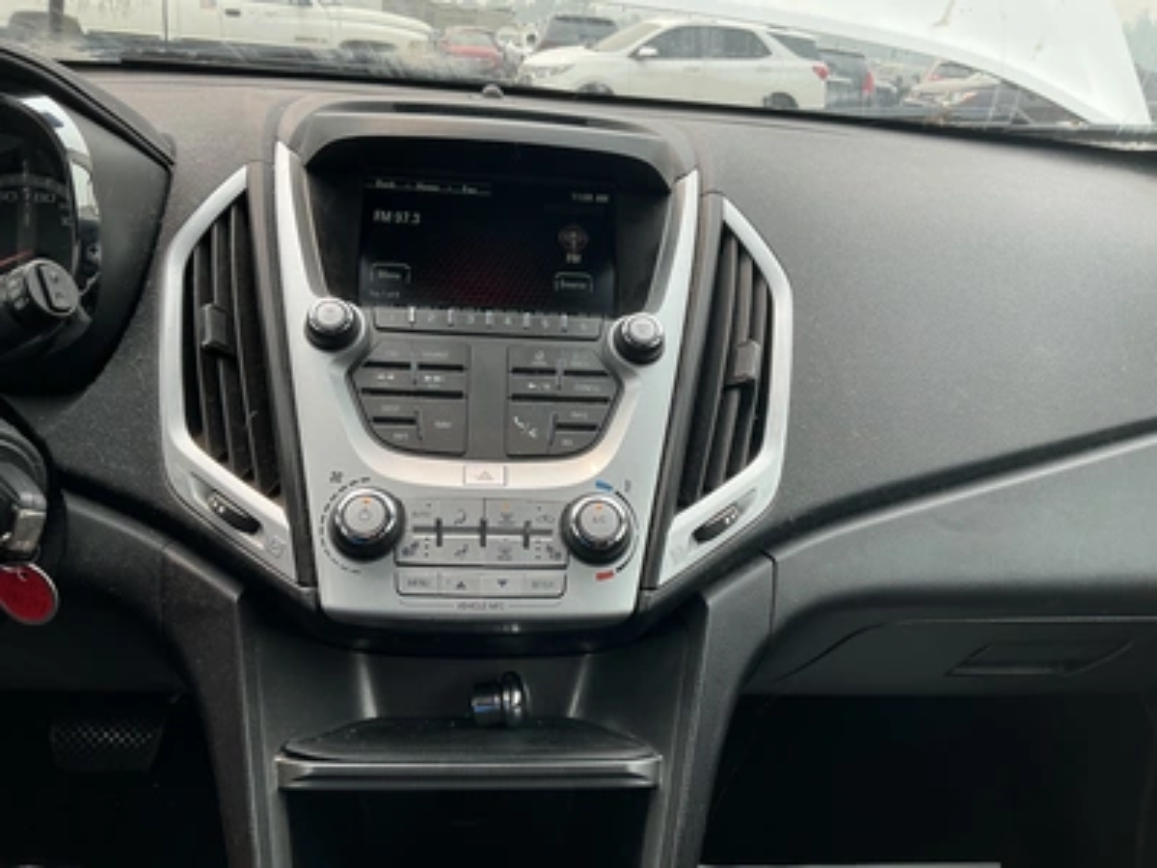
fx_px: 936
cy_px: 434
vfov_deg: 49.7
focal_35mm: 28
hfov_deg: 63.4
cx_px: 578
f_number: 1.8
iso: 25
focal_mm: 3
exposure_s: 1/340
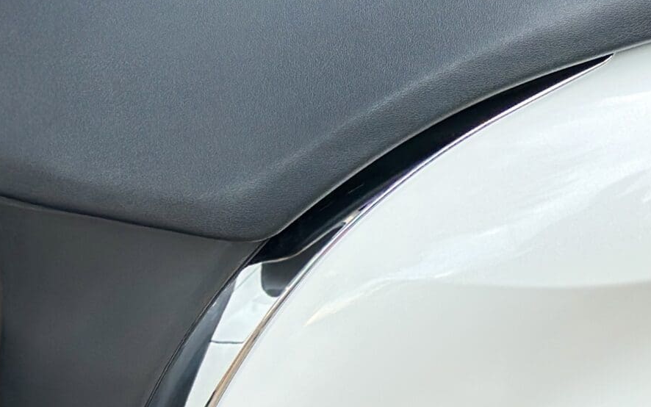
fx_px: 2608
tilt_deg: -21.1
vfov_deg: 8.9
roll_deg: -3.6
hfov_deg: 13.7
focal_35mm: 147
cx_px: 819
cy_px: 325
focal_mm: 6.86
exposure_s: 1/60
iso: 160
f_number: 1.78
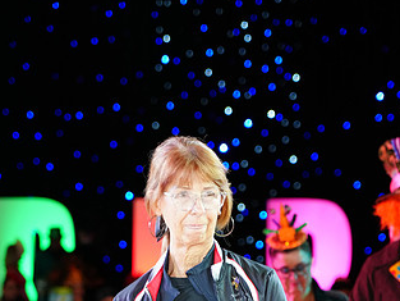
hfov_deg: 10.6
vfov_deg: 7.9
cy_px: 365
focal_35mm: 187
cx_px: 214
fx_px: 2162
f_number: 4
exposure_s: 1/250
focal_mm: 105
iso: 2500
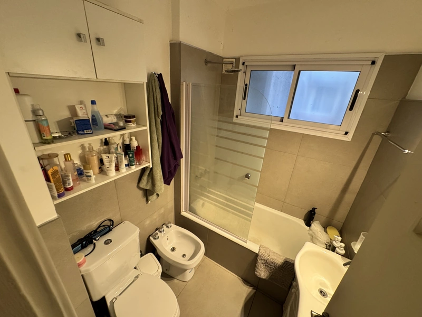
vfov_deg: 85.7
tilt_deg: -23.3
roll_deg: -4.0
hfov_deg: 102.1
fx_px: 171
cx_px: 211
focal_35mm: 14
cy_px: 158
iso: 250
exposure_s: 1/50
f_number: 2.2
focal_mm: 2.22
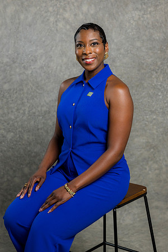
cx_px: 84
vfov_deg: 23.9
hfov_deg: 16.1
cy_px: 126
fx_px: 595
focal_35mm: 85
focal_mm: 85
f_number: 5
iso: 125
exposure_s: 1/200
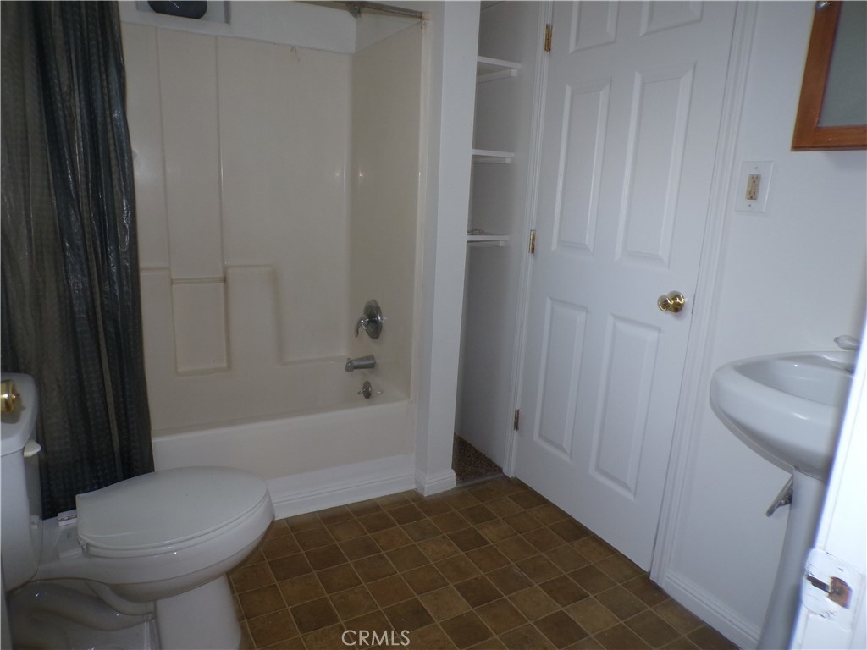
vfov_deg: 56.8
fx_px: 601
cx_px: 434
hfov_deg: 71.6
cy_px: 325
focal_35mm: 24
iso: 200
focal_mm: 4.3
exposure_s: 1/17
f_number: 3
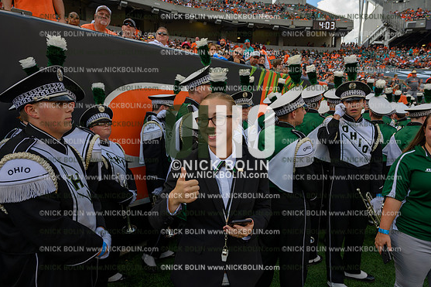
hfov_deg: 71.5
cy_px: 142
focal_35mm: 25
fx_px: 299
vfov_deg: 51.3
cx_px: 220
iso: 80
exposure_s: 1/100
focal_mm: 24
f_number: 7.1
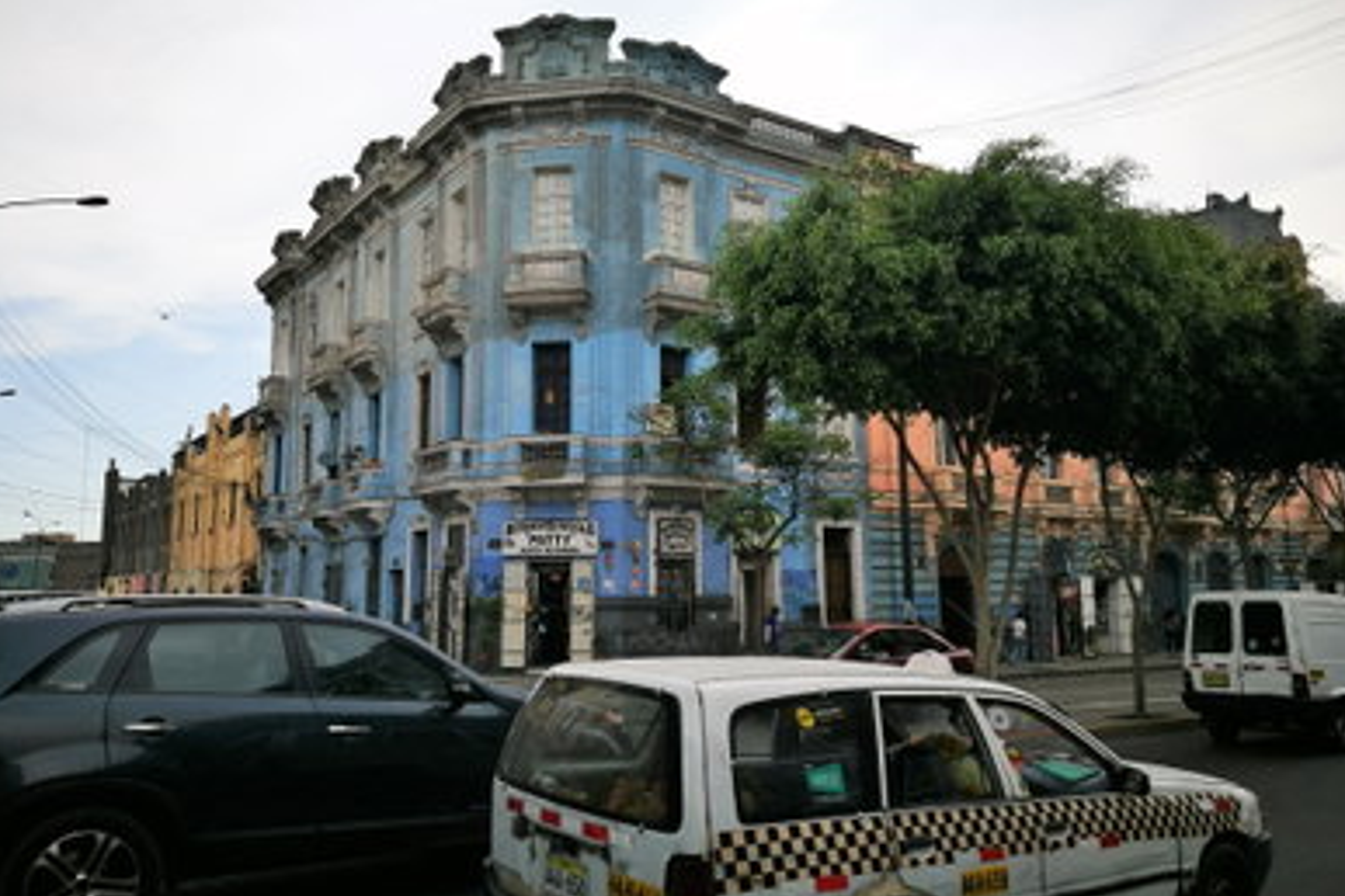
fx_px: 1083
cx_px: 660
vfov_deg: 44.9
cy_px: 424
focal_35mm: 29
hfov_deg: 63.7
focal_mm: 4.5
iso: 50
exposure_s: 1/873
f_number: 2.2
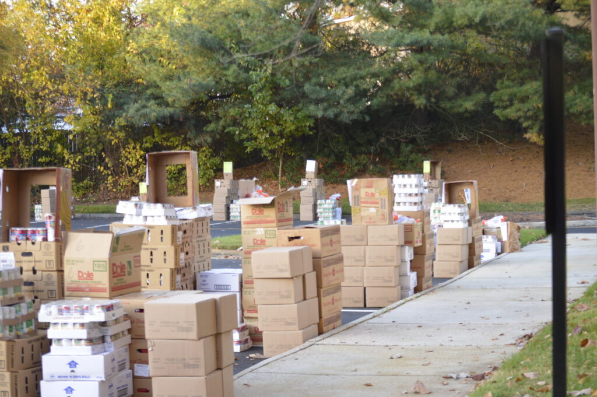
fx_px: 1367
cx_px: 298
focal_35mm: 82
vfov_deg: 16.5
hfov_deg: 24.6
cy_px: 198
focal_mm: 55
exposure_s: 1/80
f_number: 4.5
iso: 400
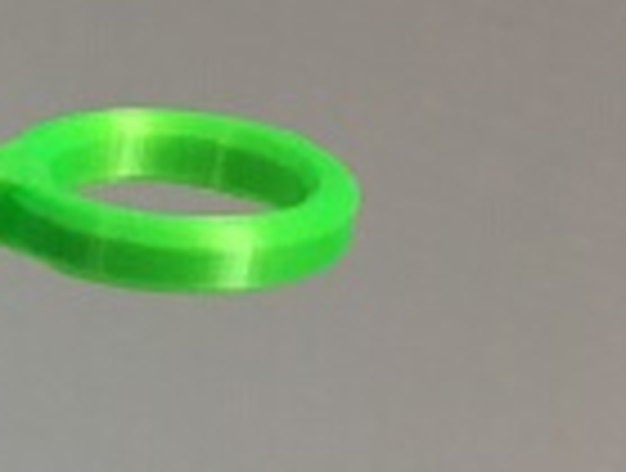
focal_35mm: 111
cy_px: 490
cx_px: -520
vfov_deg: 13.2
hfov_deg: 15.2
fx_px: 2013
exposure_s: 1/30
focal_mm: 4.15
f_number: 2.2
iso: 50
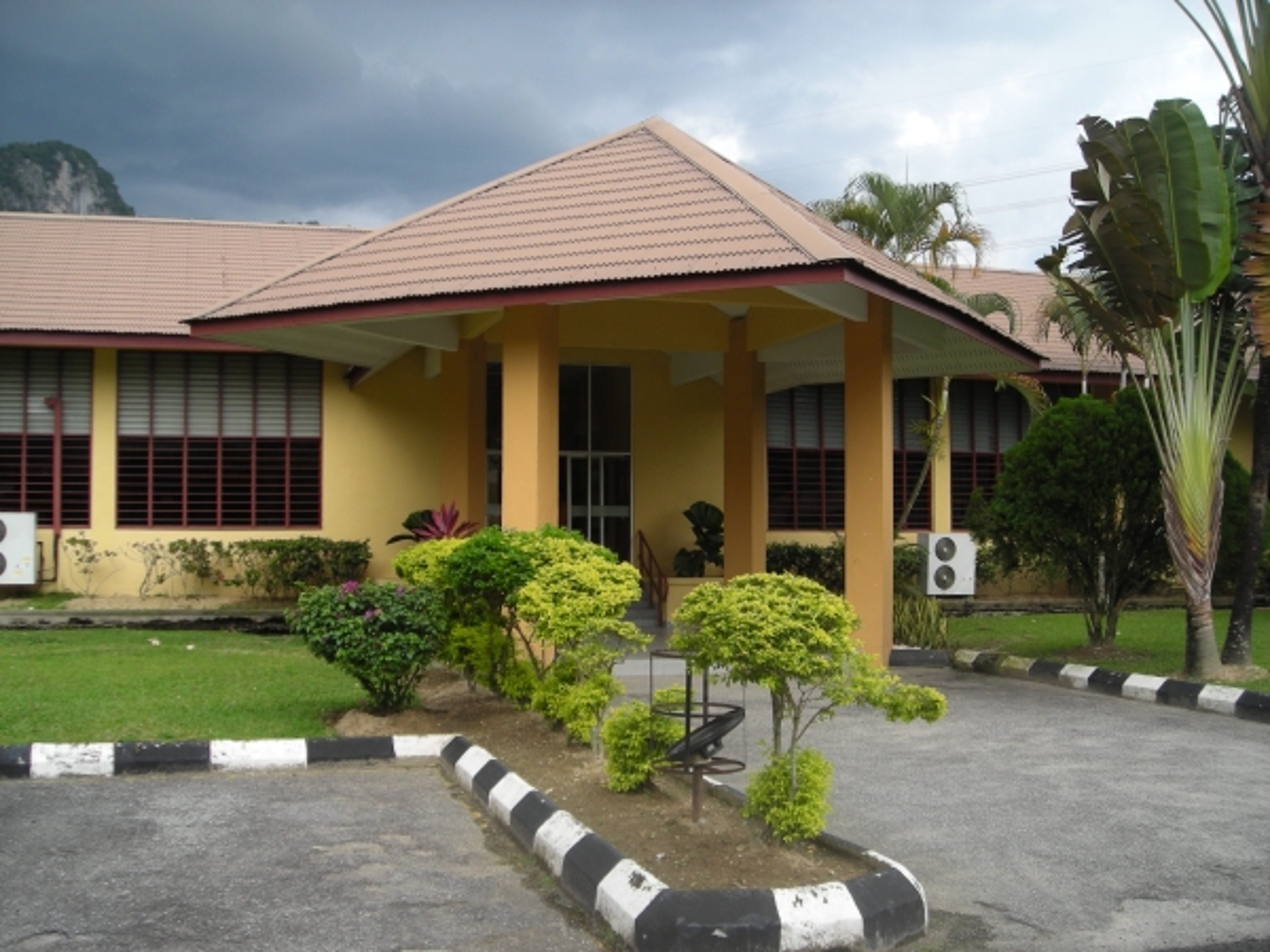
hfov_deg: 49.0
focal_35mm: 38
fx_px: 1394
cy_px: 476
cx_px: 635
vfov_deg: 37.7
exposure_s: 1/82.2
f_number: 3.2
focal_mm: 6.3
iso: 50
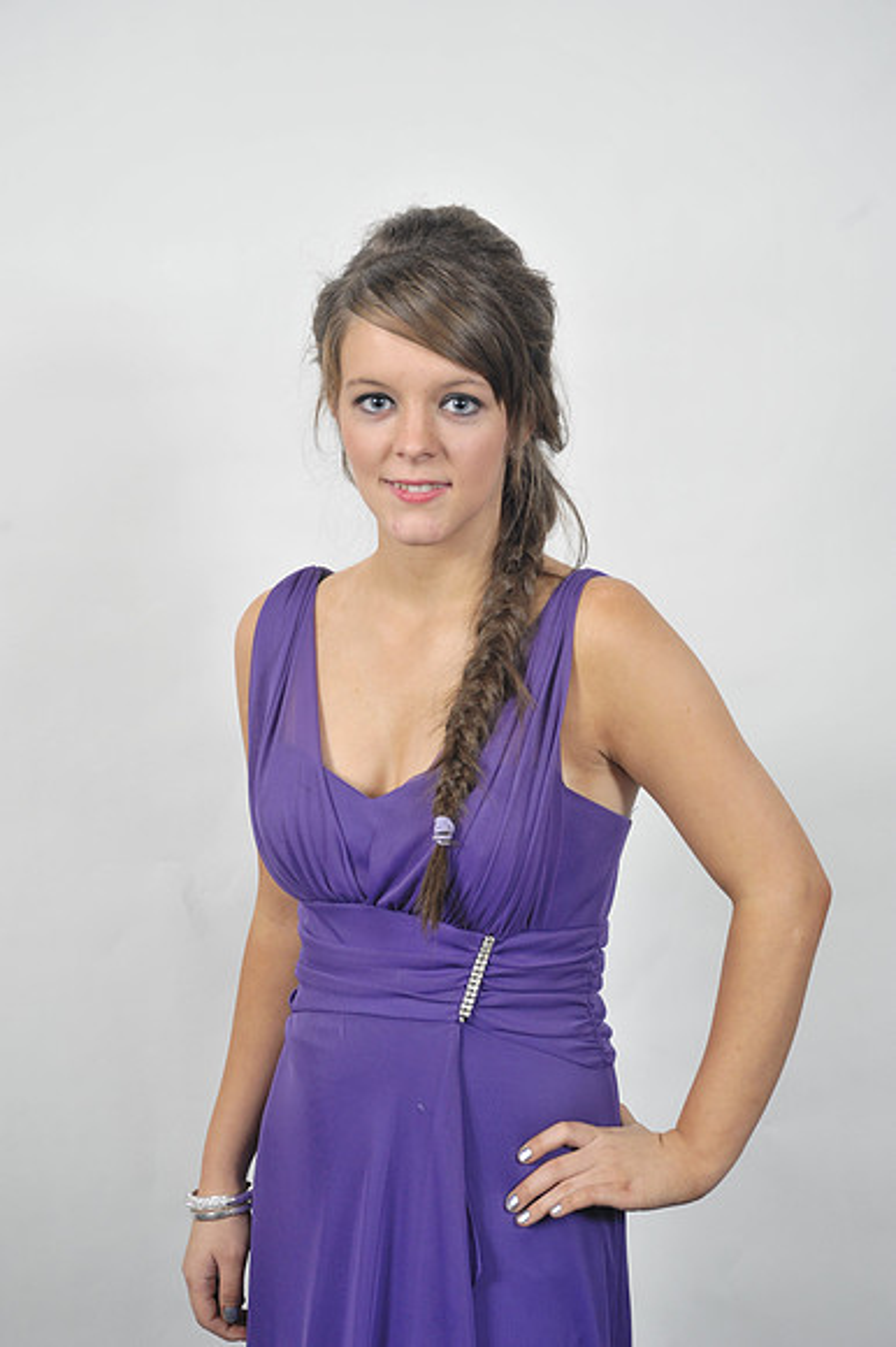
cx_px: 448
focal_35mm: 70
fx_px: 2616
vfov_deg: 28.9
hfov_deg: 19.4
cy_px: 674
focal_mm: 70
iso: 1000
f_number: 7.1
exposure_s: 1/160
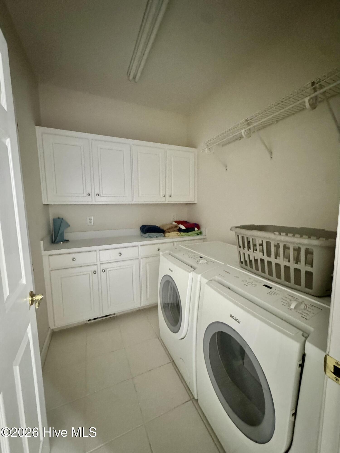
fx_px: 183
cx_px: 170
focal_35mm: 14
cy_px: 226
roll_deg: +0.3
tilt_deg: -5.7
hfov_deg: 85.7
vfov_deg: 102.1
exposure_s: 1/40
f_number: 2.2
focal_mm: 2.22
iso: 1000
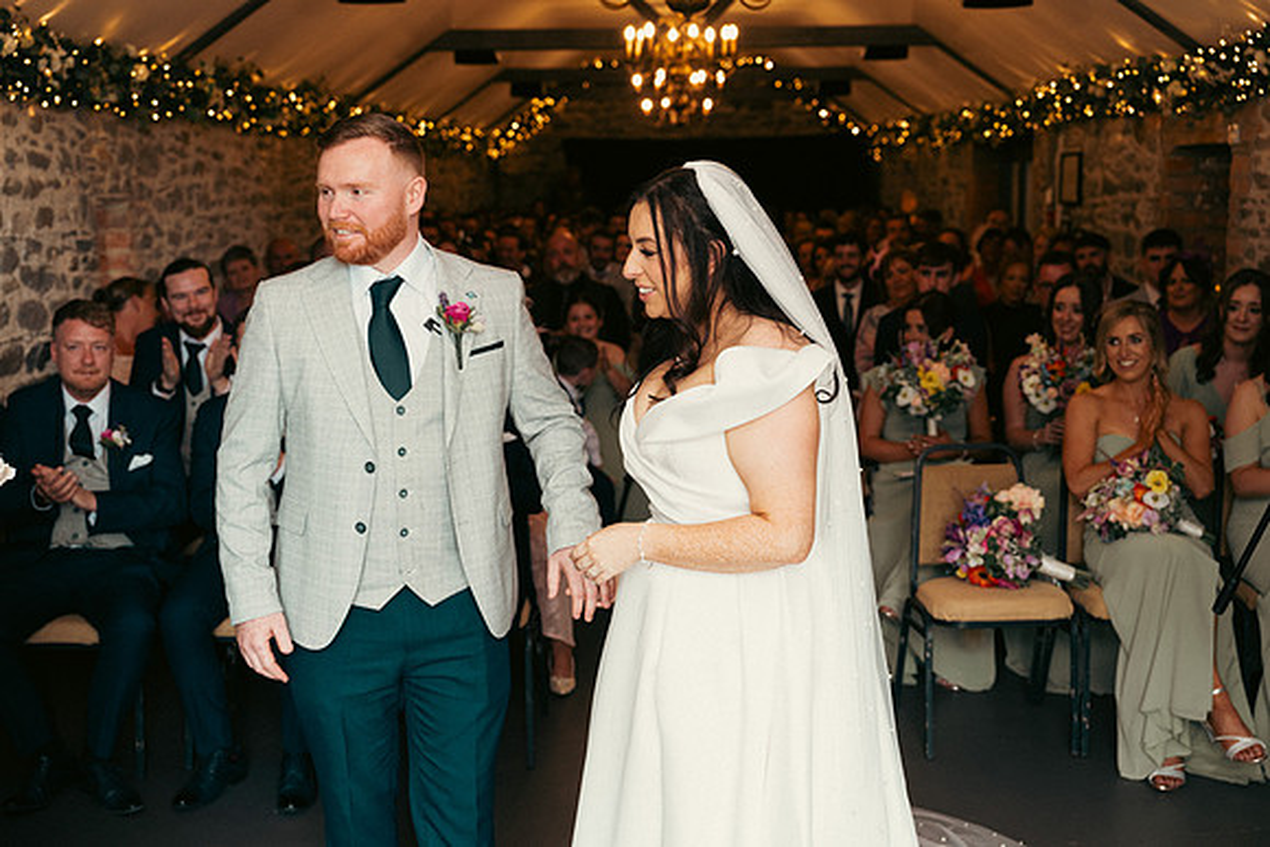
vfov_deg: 29.3
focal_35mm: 46
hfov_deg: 42.7
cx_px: 635
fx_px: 1623
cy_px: 424
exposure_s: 1/160
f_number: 3.5
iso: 800
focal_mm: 46
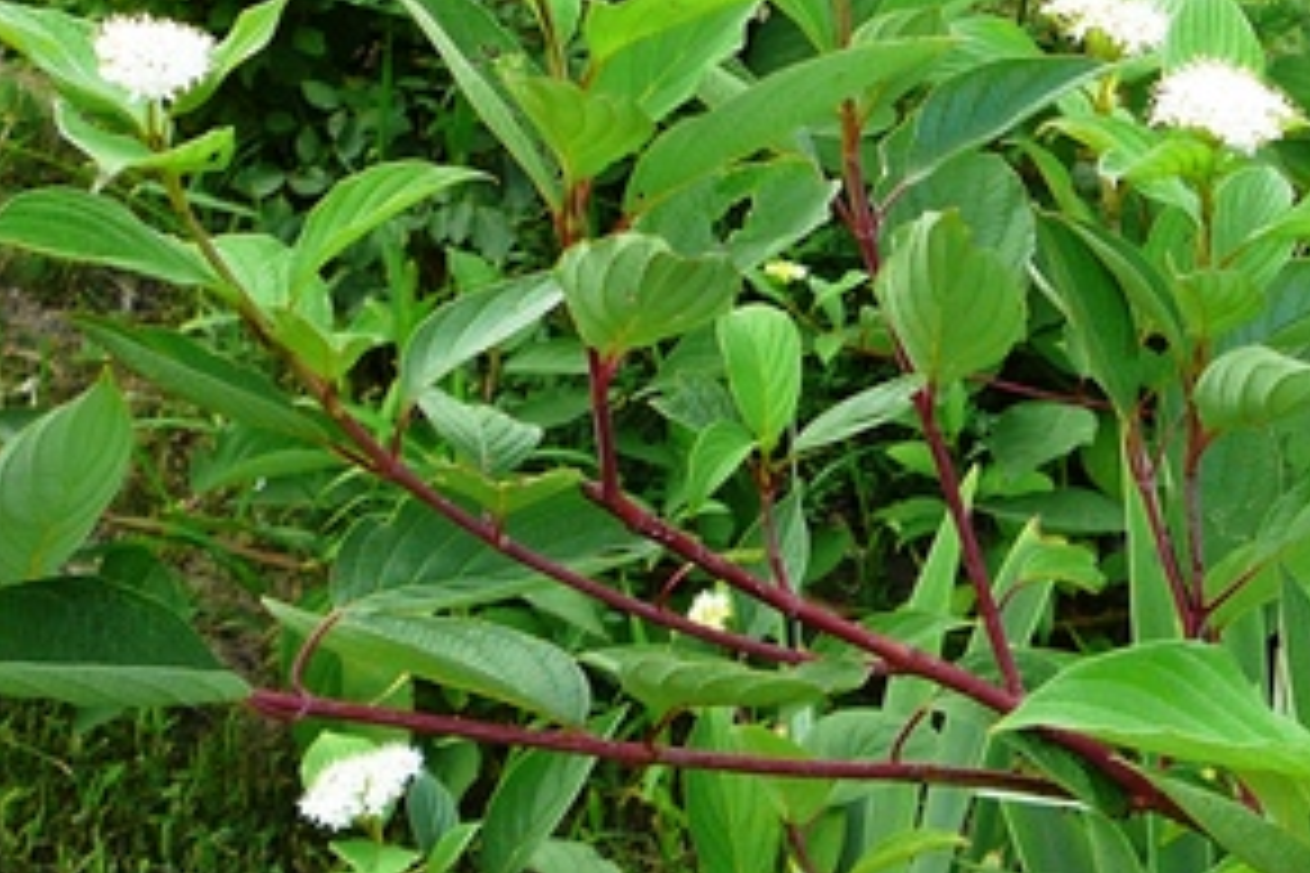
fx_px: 2001
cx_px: 950
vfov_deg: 24.4
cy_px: 225
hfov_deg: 35.6
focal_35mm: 55
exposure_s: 1/80
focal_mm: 5.2
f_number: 2.8
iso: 80
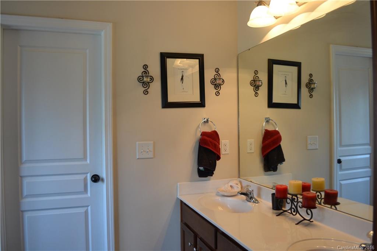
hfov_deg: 67.4
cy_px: 126
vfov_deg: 47.9
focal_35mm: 27
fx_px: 283
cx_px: 188
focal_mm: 18
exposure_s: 1/60
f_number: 4
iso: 400
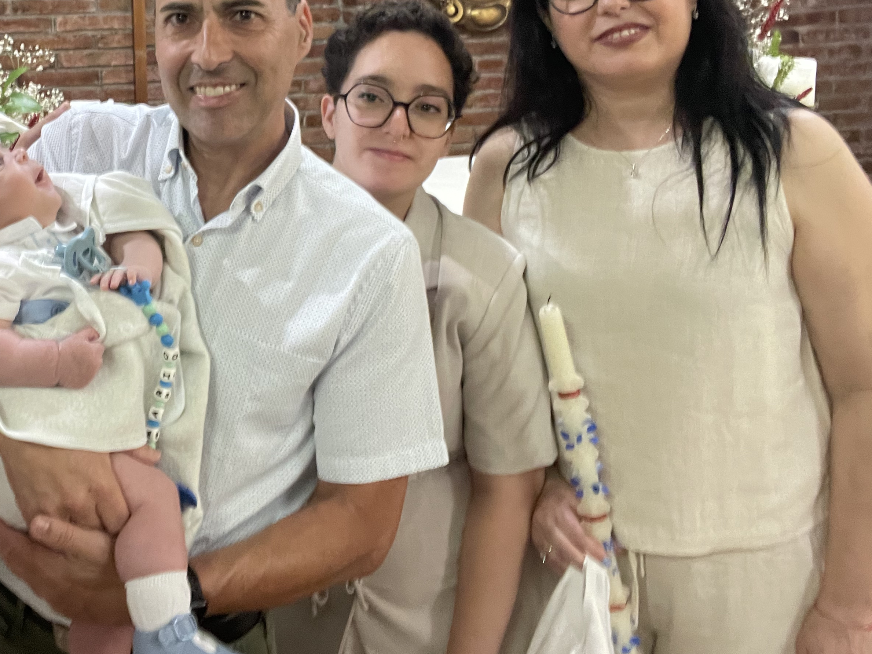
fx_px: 982
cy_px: 102
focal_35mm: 39
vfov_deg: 35.2
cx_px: 189
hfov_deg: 45.7
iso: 400
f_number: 2.2
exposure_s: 1/33
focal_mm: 2.71
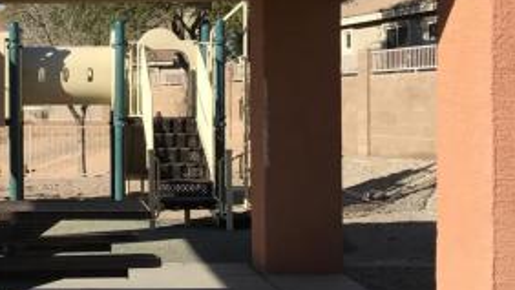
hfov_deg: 24.6
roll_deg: +0.0
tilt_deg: +0.3
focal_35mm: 83
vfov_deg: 14.6
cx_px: 22
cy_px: 97
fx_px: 1134
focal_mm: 3.99
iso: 20
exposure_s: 1/2083
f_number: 1.8
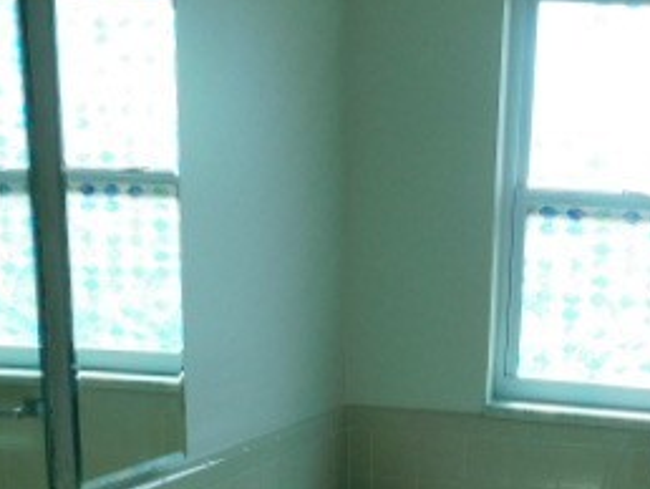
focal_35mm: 57
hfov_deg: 32.6
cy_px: 575
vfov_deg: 23.6
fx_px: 1071
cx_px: 542
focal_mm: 4
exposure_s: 1/160
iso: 125
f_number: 3
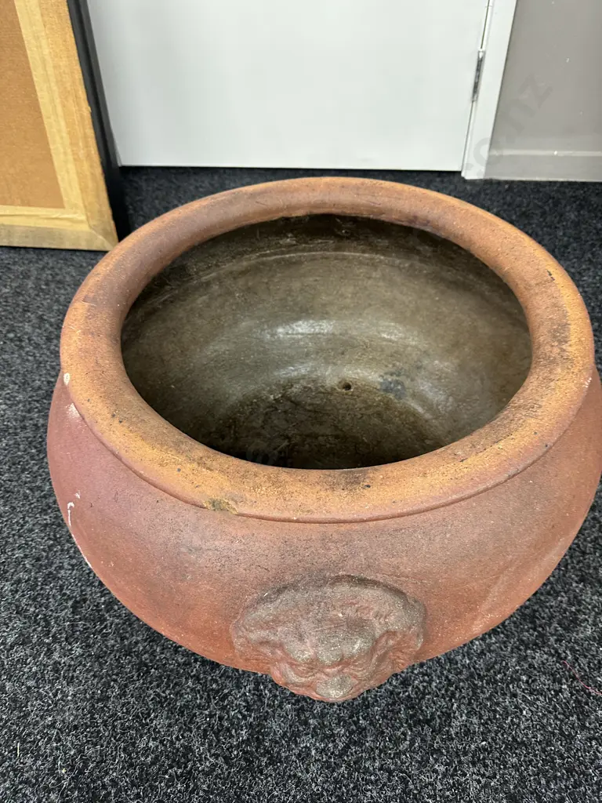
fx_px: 557
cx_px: 301
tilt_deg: -48.0
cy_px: 402
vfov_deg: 71.6
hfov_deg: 56.8
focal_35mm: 24
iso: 250
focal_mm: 6.86
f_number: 1.78
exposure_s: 1/50
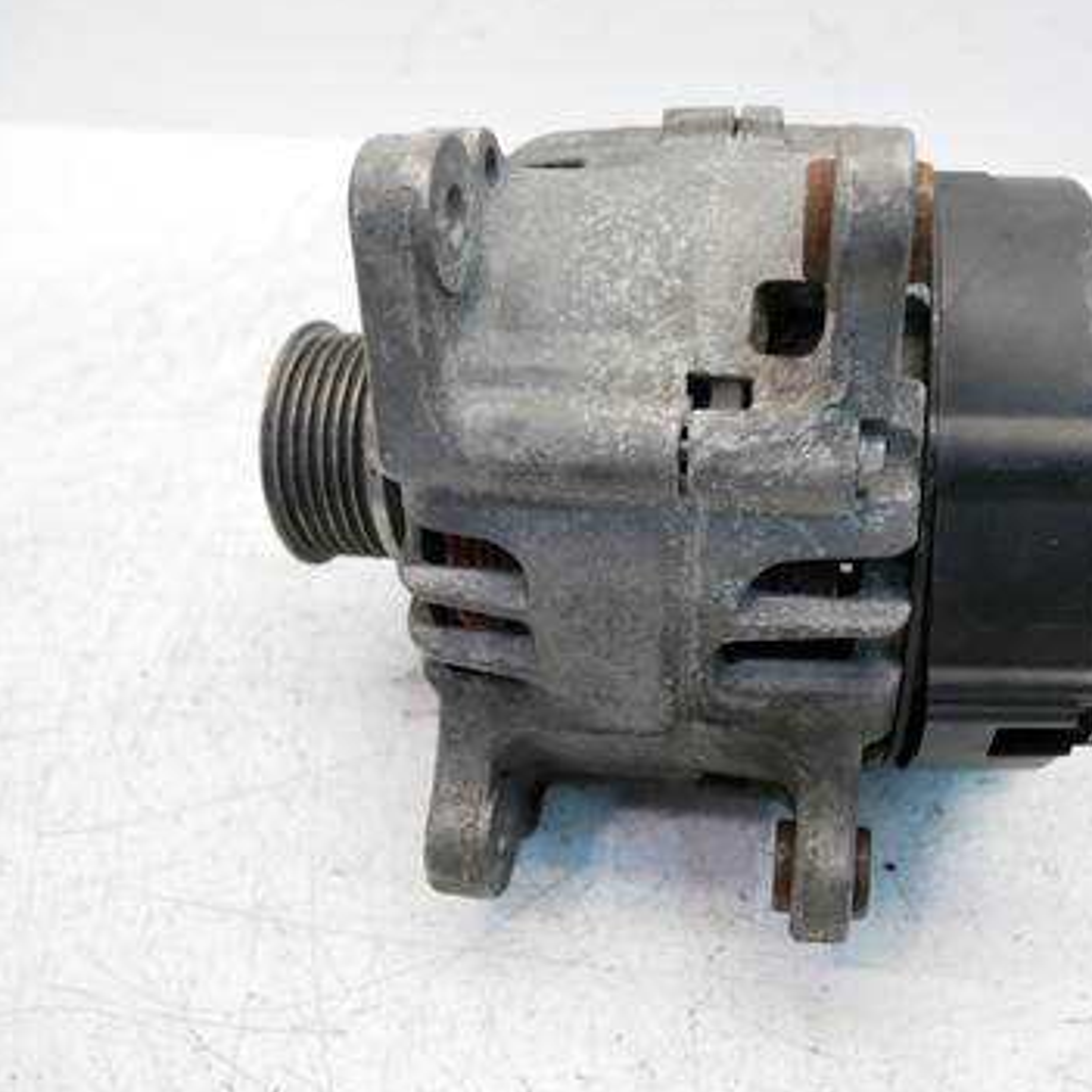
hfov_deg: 55.2
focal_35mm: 29
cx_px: 660
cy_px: 544
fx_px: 1035
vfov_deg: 55.6
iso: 640
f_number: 3.5
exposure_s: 1/60
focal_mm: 12
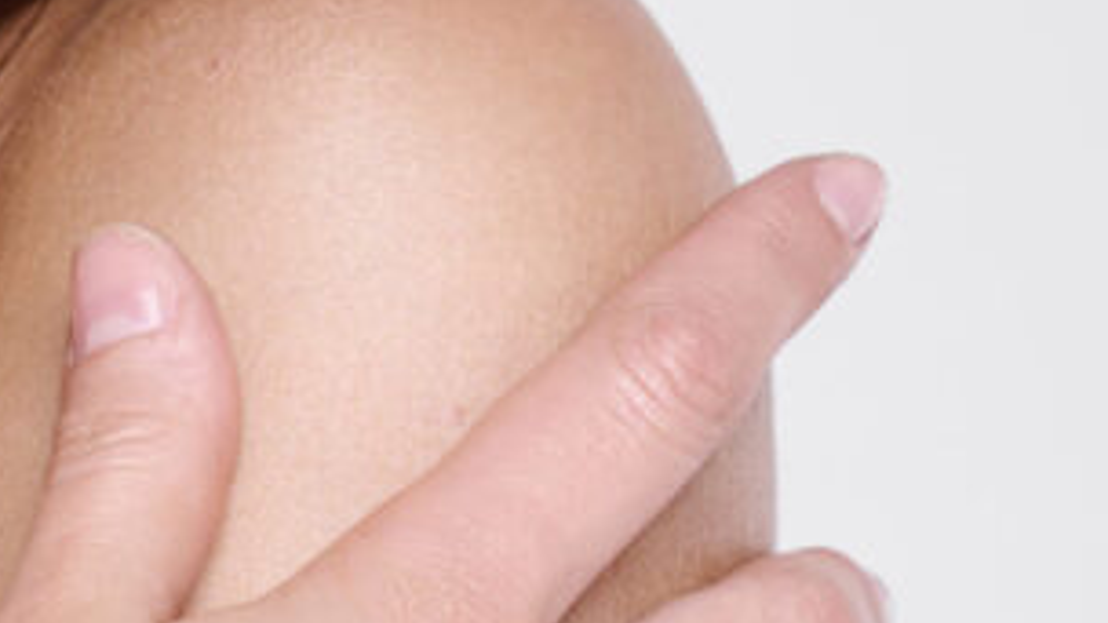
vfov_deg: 4.2
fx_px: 8491
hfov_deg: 7.3
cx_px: -696
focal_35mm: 289
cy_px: 1122
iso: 200
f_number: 9
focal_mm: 70
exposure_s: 1/160
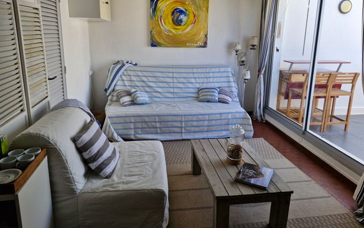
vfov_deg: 49.0
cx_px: 180
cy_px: 90
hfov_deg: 72.5
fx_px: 248
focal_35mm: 25
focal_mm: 5.54
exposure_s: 1/231
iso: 50
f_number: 1.8
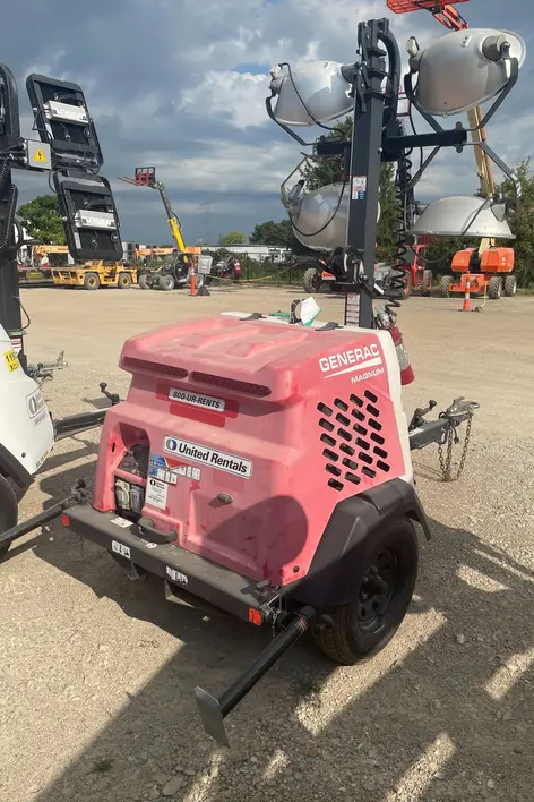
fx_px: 623
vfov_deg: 65.5
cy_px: 406
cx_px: 292
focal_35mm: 28
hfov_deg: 46.3
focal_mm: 4.2
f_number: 1.6
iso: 32
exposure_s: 1/4292
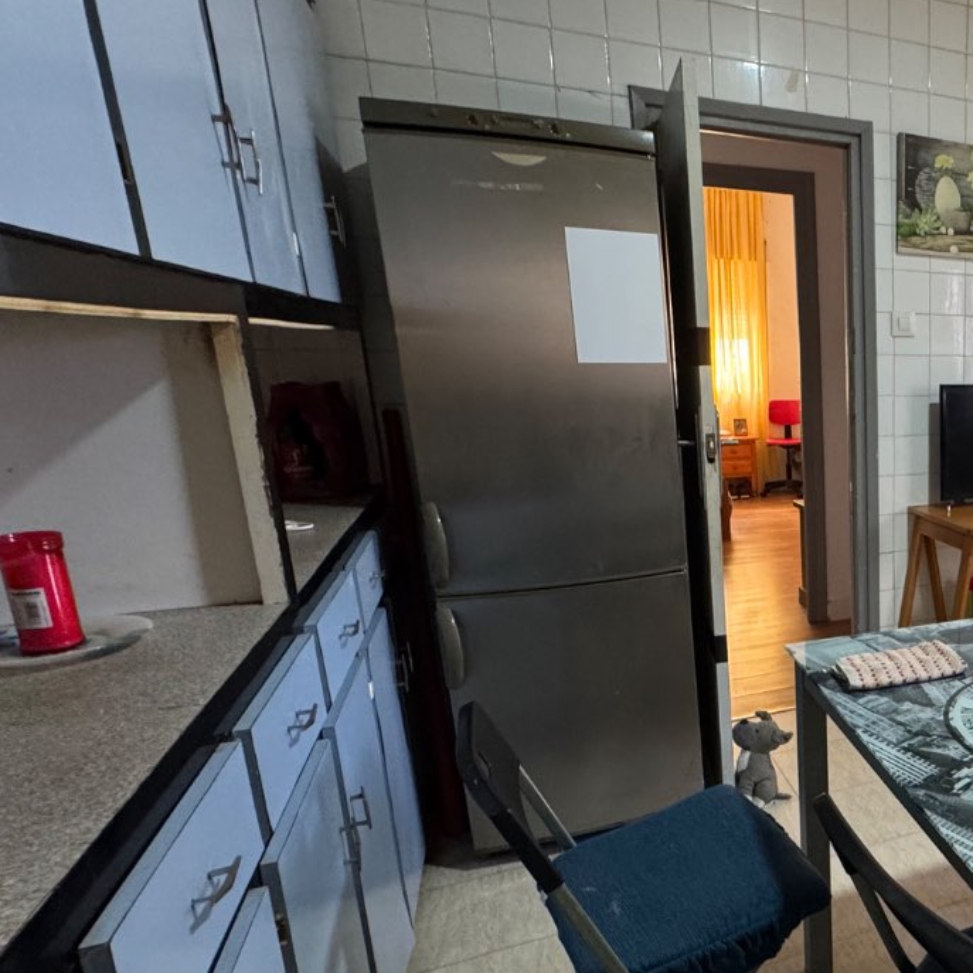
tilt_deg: -12.0
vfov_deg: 58.8
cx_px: 972
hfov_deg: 48.6
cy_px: 562
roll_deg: +0.3
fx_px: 859
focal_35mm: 27
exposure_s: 1/60
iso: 320
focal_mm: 2.22
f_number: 2.2
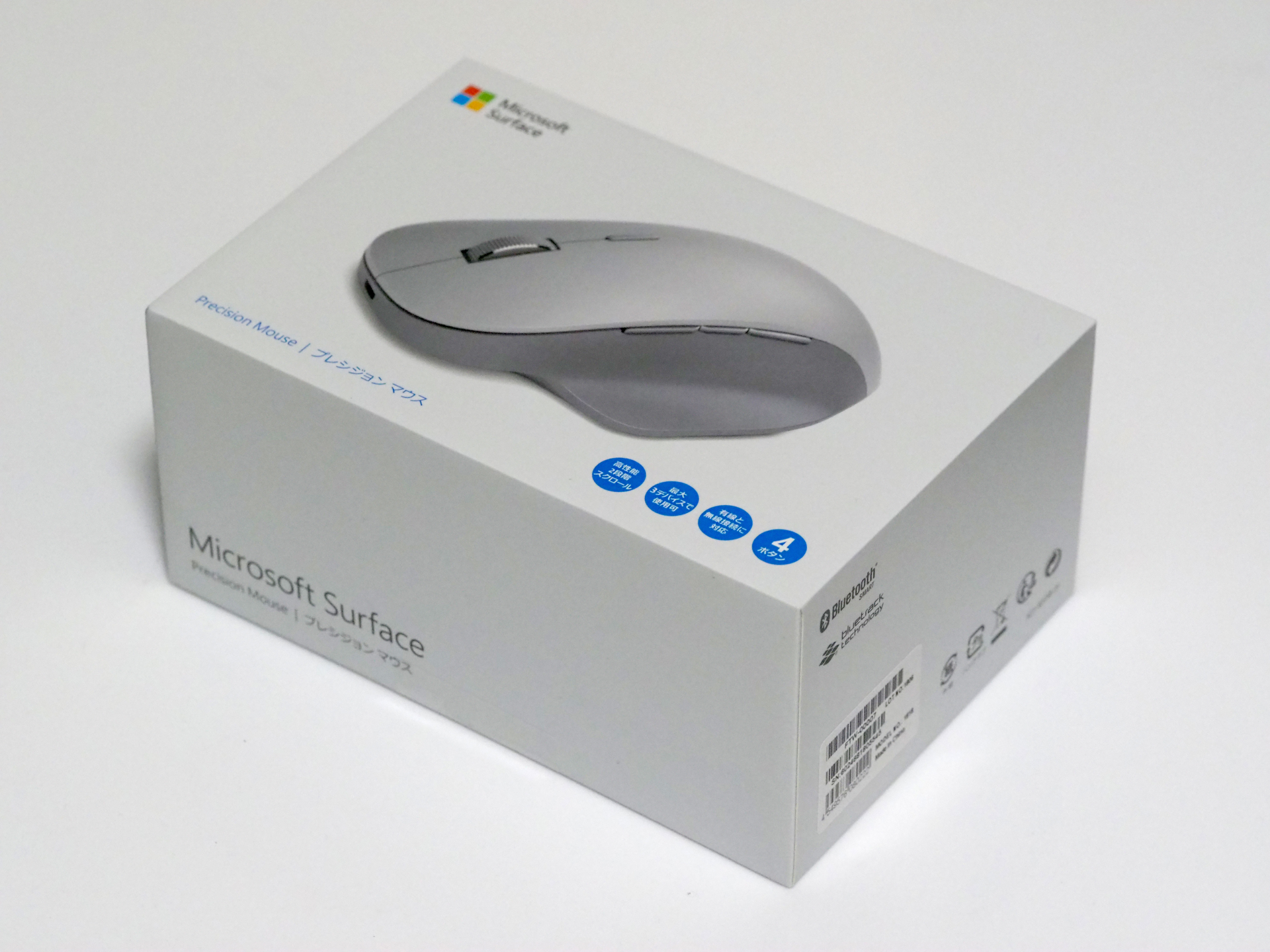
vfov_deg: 12.3
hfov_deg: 16.4
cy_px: 476
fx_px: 4403
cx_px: 635
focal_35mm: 120
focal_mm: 60
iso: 2500
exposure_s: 1/125
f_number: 5.6
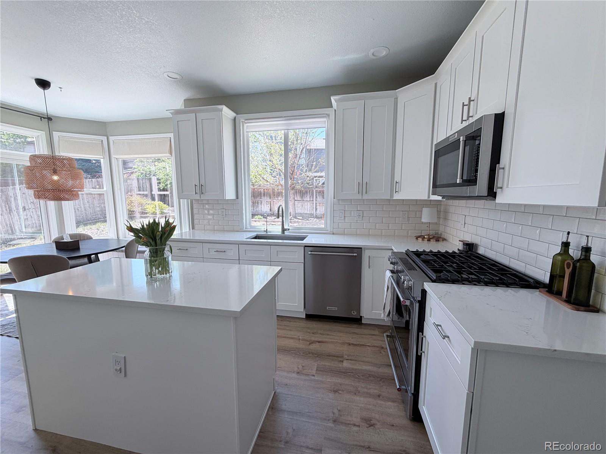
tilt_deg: -6.4
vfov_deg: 85.7
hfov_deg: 102.1
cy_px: 227
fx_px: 245
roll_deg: +0.7
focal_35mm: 14
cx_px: 303
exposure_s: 1/121
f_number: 2.2
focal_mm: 2.22
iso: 64
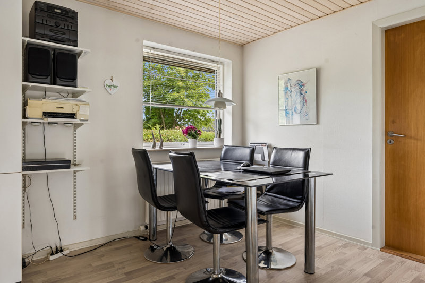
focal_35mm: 24
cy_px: 142
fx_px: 277
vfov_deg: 54.1
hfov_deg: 74.9
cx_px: 212
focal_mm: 23.5
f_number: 8
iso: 200
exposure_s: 1/8
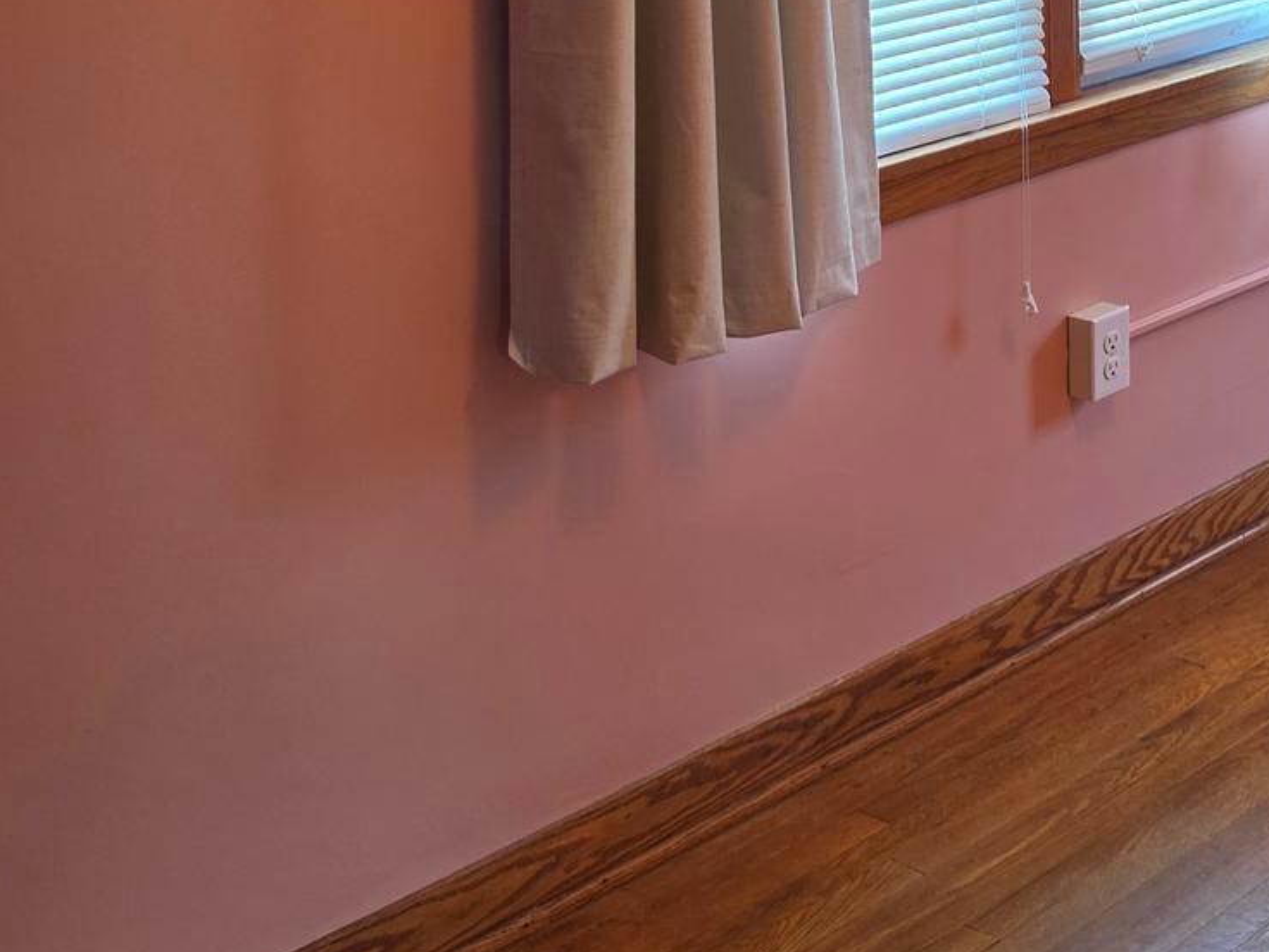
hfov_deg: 27.5
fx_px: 2346
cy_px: -103
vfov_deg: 21.7
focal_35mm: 64
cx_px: 1419
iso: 50
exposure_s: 1/120
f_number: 1.4
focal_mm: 6.5
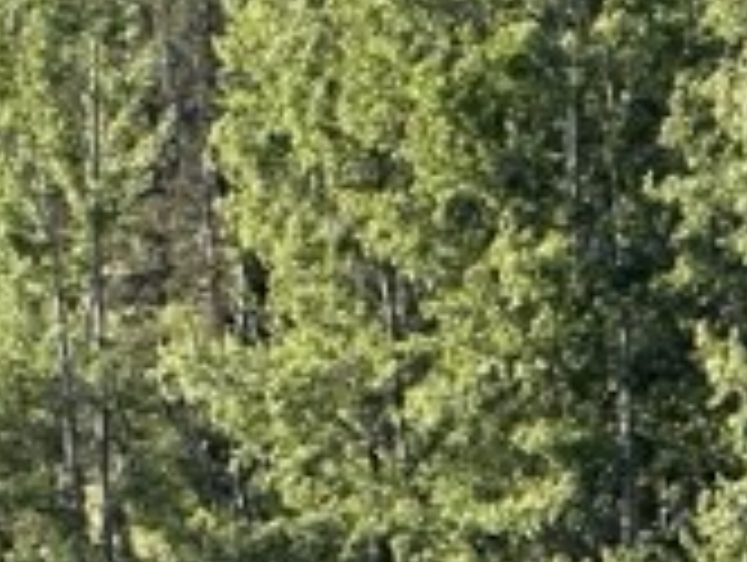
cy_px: 209
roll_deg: -0.4
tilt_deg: +3.0
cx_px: -886
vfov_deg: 3.6
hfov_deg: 4.7
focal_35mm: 417
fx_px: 9012
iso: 32
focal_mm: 9
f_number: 2.8
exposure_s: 1/250
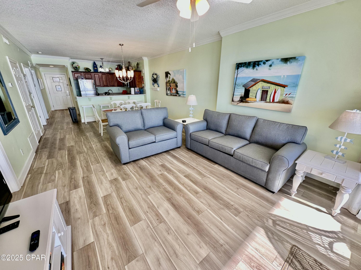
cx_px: 180
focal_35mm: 14
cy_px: 135
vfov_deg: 85.7
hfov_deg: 102.1
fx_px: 146
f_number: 2.2
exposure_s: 1/120
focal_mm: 2.22
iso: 125
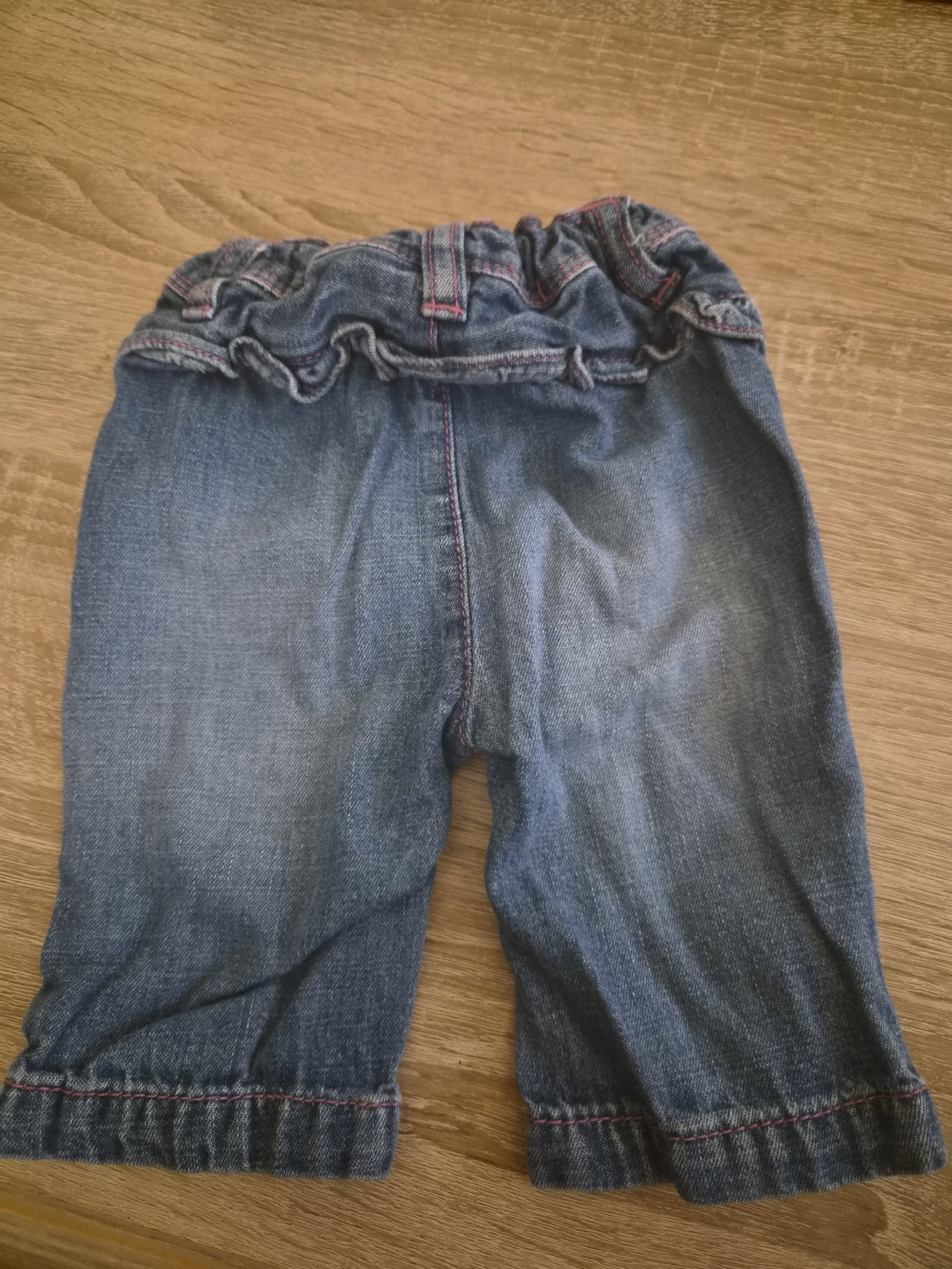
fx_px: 843
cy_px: 634
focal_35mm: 23
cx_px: 476
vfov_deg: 73.9
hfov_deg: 58.9
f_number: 1.8
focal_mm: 5.4
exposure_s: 1/50
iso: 2000
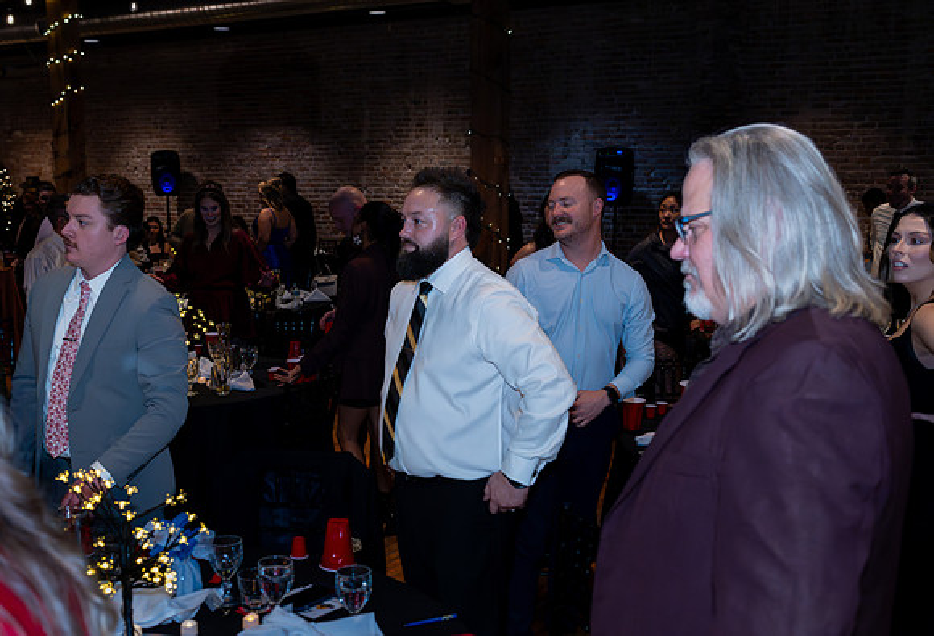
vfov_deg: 33.9
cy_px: 357
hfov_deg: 48.1
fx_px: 1043
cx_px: 398
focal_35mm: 40
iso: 6400
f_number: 5
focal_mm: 35
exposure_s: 1/250
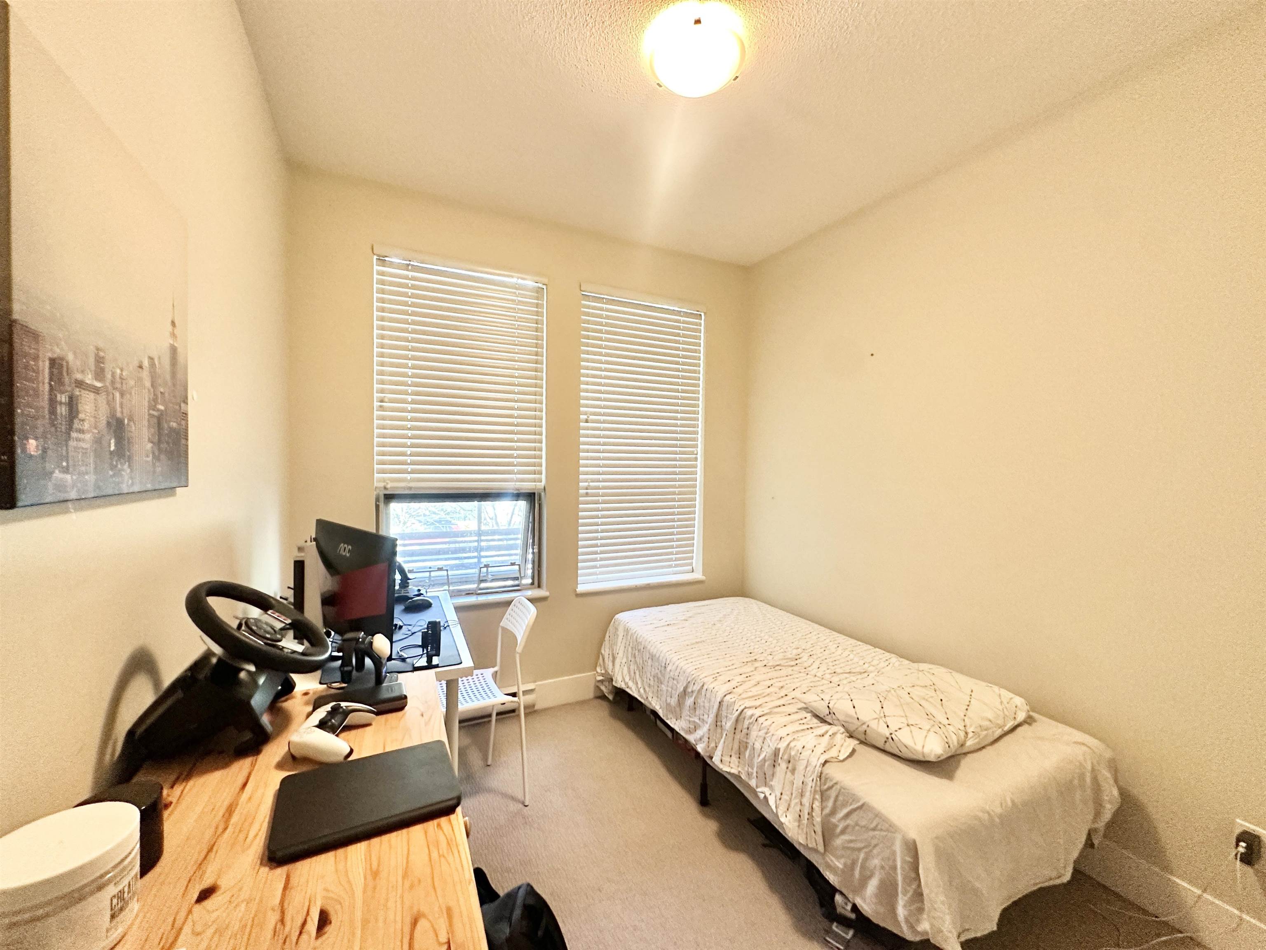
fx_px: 512
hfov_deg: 102.1
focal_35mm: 14
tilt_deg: -2.2
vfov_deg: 85.7
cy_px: 475
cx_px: 633
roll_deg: -0.9
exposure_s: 1/60
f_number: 2.2
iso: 500
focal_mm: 2.22
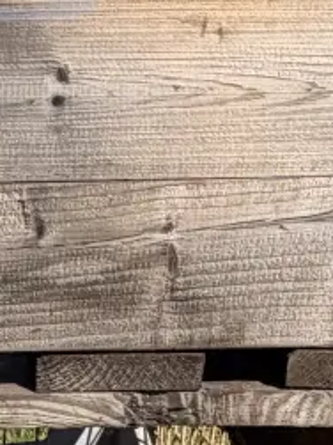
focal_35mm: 107
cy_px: 780
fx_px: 1374
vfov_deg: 15.9
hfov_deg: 13.2
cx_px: -135
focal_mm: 2.22
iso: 32
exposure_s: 1/770
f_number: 2.2
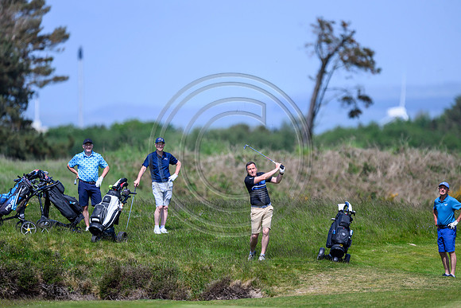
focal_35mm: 560
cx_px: 230
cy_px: 154
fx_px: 7172
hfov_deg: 3.7
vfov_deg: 2.5
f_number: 4.5
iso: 500
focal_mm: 560
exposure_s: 1/4000
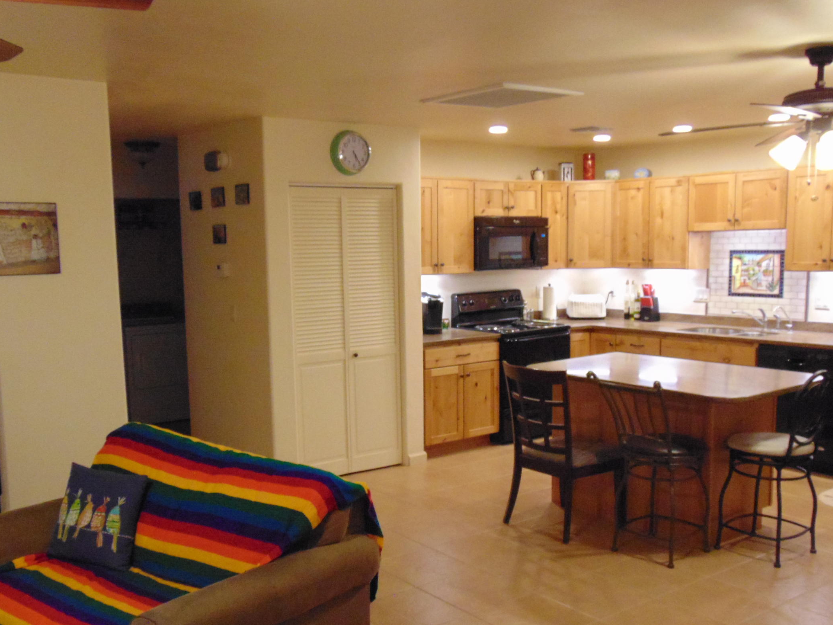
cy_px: 372
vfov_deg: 39.5
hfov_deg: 51.3
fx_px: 866
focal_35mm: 36
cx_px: 397
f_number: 3
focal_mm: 4.5
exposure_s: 1/25
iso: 400
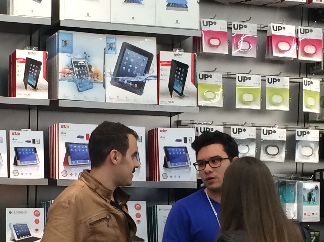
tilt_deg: -4.3
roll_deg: +0.4
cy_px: 220
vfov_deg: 13.7
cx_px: 143
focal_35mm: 107
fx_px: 1001
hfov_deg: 18.4
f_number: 2.2
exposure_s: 1/30
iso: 40
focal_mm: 4.15
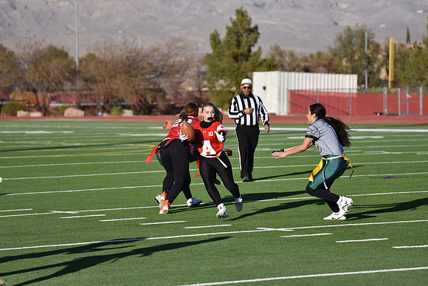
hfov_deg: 11.4
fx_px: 2140
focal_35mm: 180
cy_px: 143
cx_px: 214
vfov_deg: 7.6
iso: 400
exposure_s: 1/4000
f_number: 5
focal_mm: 180
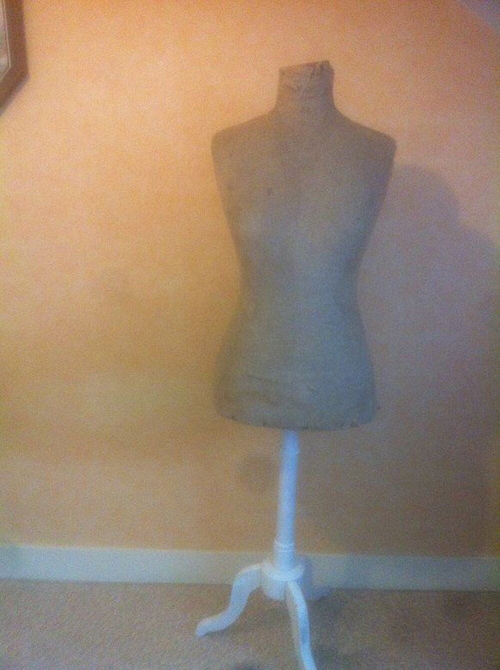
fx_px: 676
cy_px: 335
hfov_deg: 40.6
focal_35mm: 35
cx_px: 250
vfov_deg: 52.7
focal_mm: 3.85
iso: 320
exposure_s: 1/15
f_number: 2.8
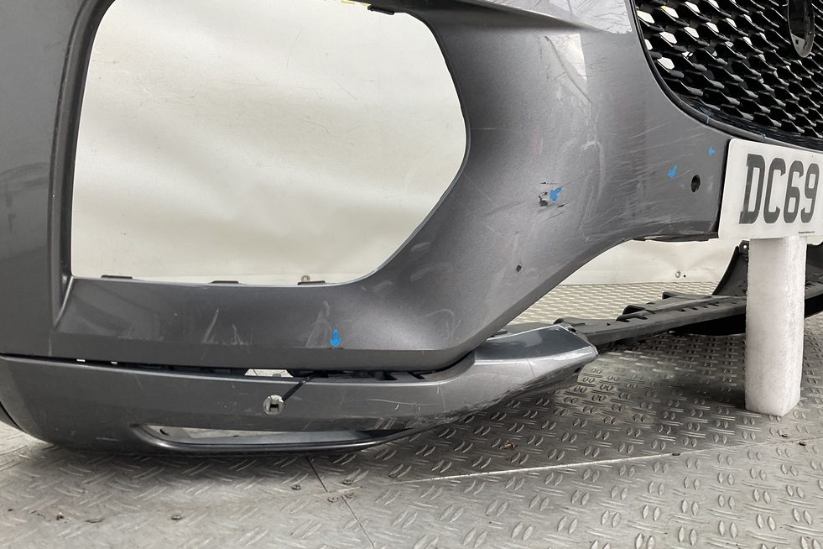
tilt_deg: -9.8
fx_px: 709
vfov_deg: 42.3
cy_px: 290
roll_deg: -3.4
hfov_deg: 60.3
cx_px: 402
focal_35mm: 31
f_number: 1.8
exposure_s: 1/120
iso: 40
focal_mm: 3
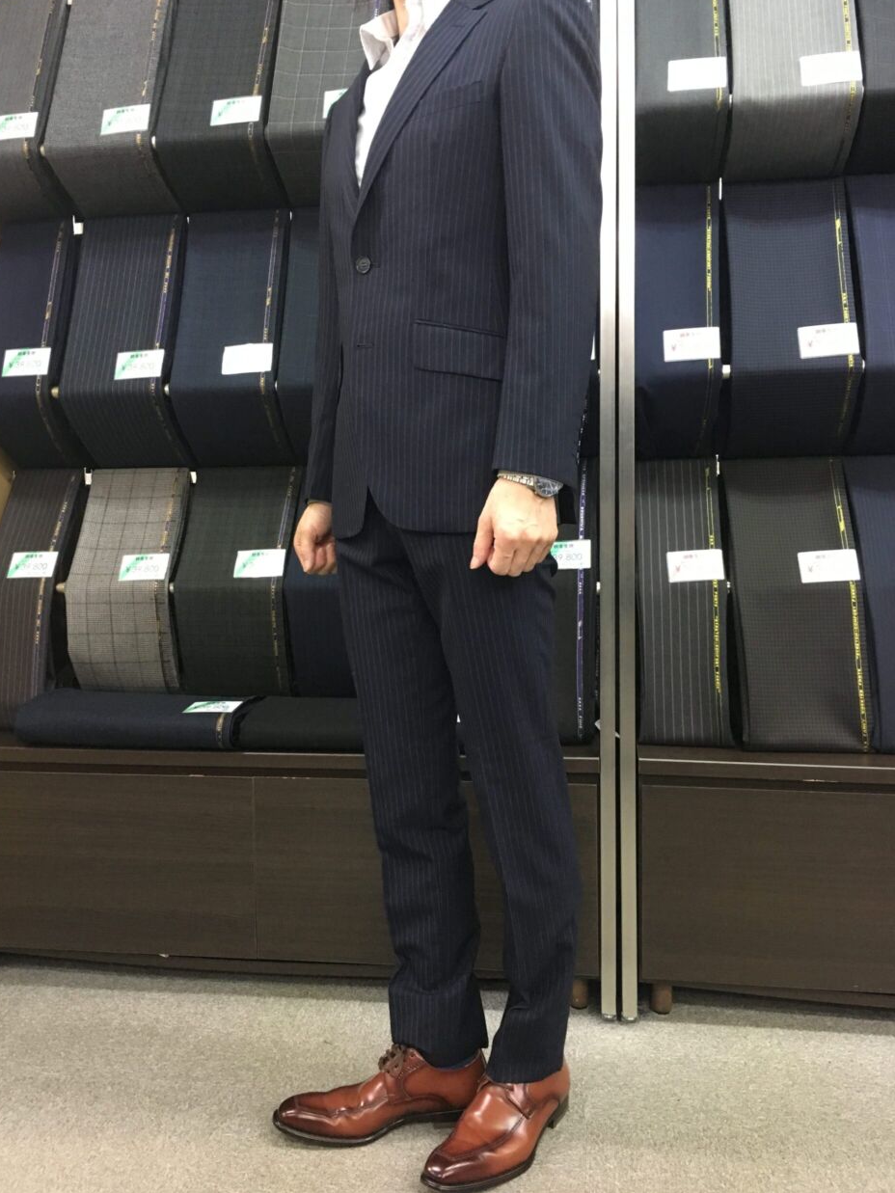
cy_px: 579
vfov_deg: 59.9
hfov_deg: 46.8
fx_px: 1034
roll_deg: +0.5
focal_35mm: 30
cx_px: 434
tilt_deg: -2.5
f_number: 2.2
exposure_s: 1/30
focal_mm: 4.15
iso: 200
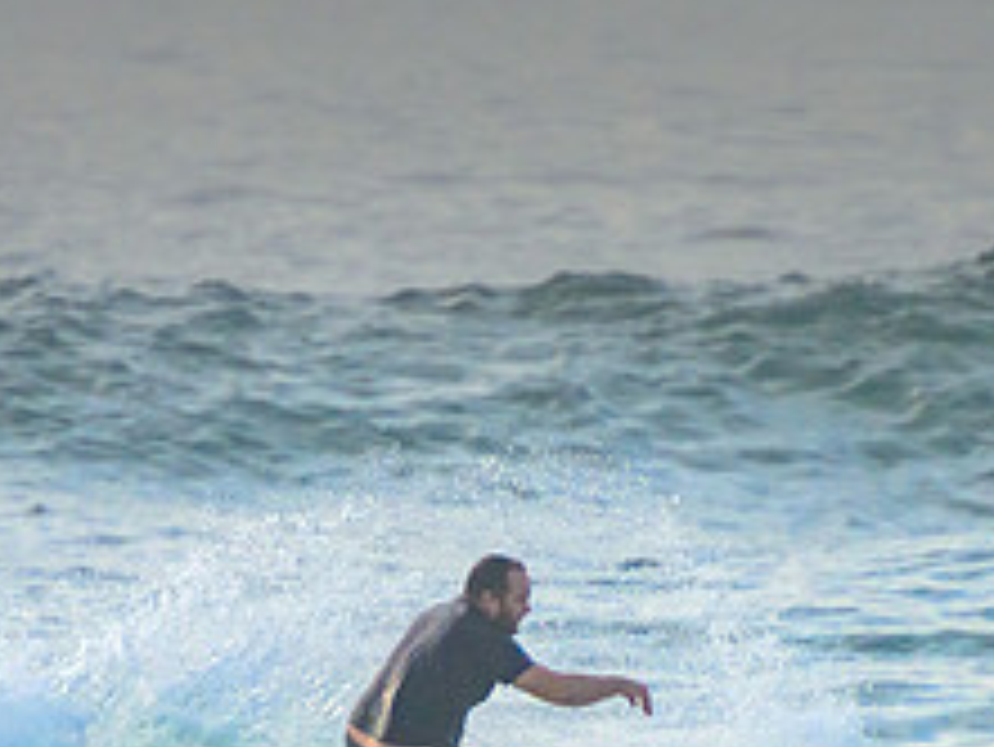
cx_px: 399
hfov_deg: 1.4
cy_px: 714
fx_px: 39821
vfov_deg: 1.1
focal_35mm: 1386
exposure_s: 1/2000
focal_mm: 400
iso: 900
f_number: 5.6
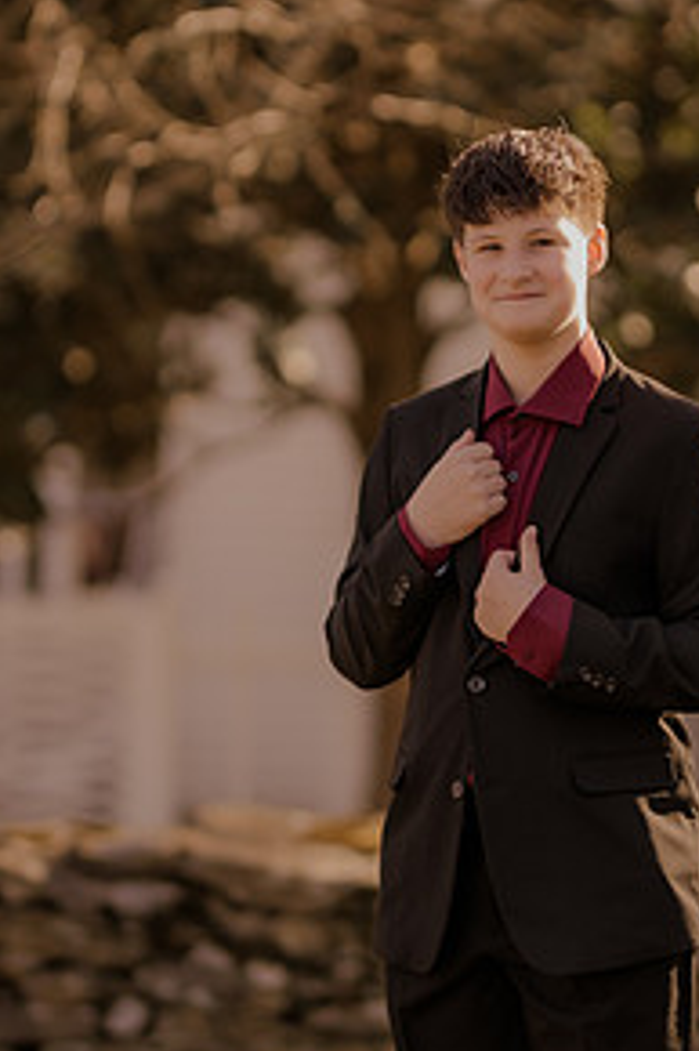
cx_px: 511
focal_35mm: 197
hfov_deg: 7.0
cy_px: 518
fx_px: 5744
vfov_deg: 10.4
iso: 200
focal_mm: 85
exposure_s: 1/2000
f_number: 1.4
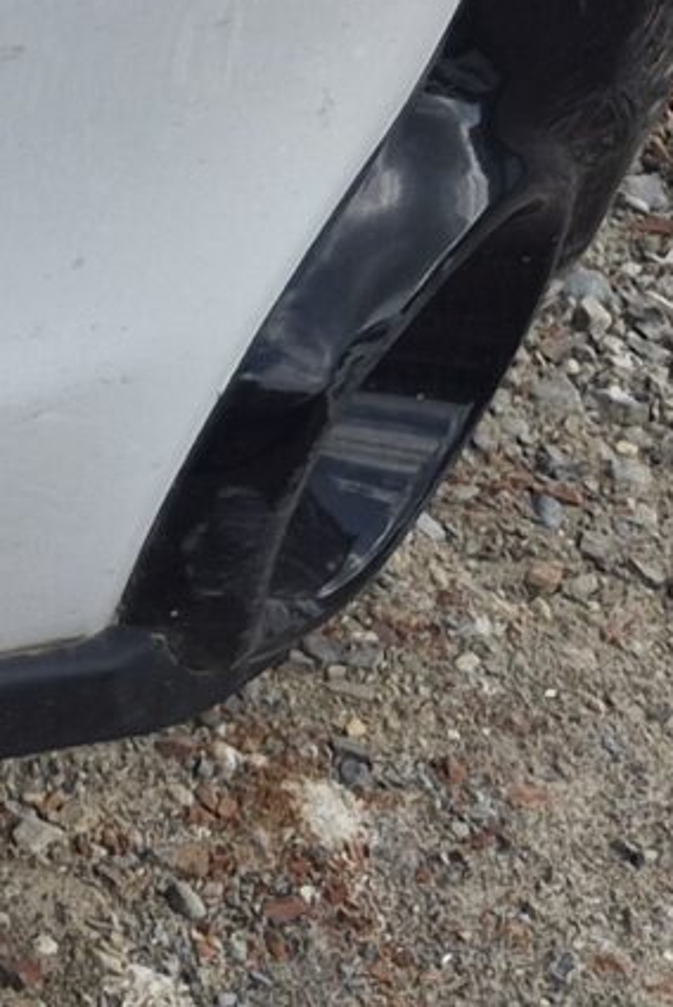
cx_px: -1251
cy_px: -14
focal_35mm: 144
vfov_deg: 14.0
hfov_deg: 8.3
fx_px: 4031
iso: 80
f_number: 1.8
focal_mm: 5.4
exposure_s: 1/1844
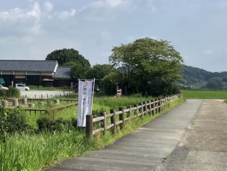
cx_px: 18
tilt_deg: +1.6
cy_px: 85
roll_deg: -0.8
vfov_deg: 20.5
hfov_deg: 26.1
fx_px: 472
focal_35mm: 72
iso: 32
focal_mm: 3.99
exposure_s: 1/2558
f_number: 1.8
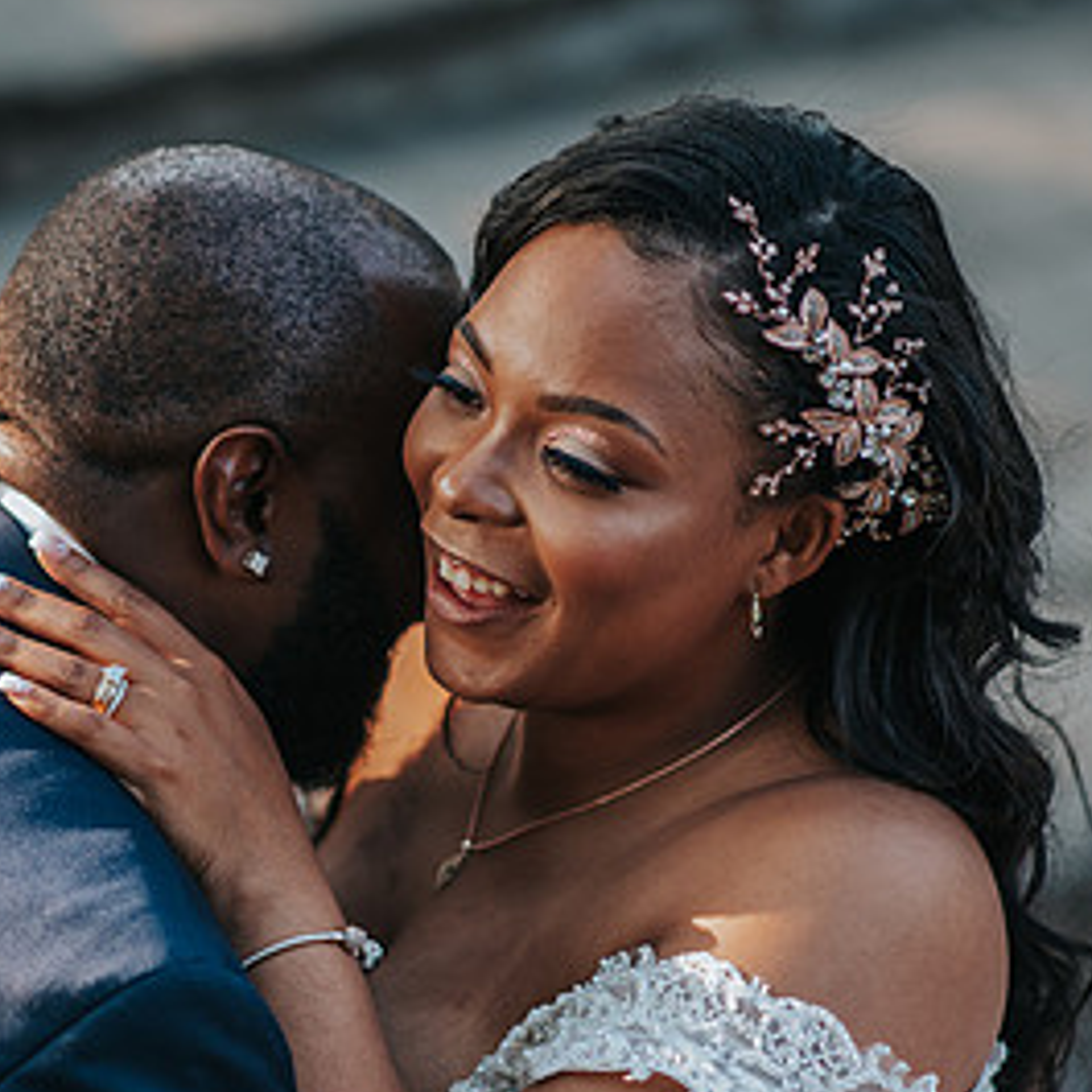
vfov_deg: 11.1
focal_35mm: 158
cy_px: 698
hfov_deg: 11.0
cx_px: 338
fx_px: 5639
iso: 320
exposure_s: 1/400
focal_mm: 85
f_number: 2
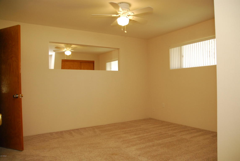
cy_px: 80
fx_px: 170
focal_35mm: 26
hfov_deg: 70.3
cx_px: 120
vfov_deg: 50.6
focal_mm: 17
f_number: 9
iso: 800
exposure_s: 1/160
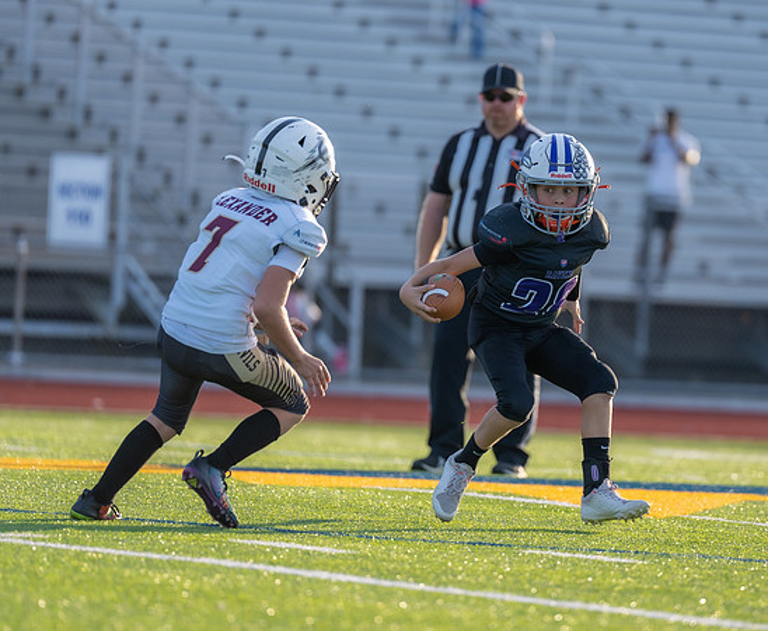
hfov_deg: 5.5
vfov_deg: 4.5
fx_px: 7985
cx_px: 551
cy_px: 276
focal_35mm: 348
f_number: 2.8
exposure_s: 1/1250
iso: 250
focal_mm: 200
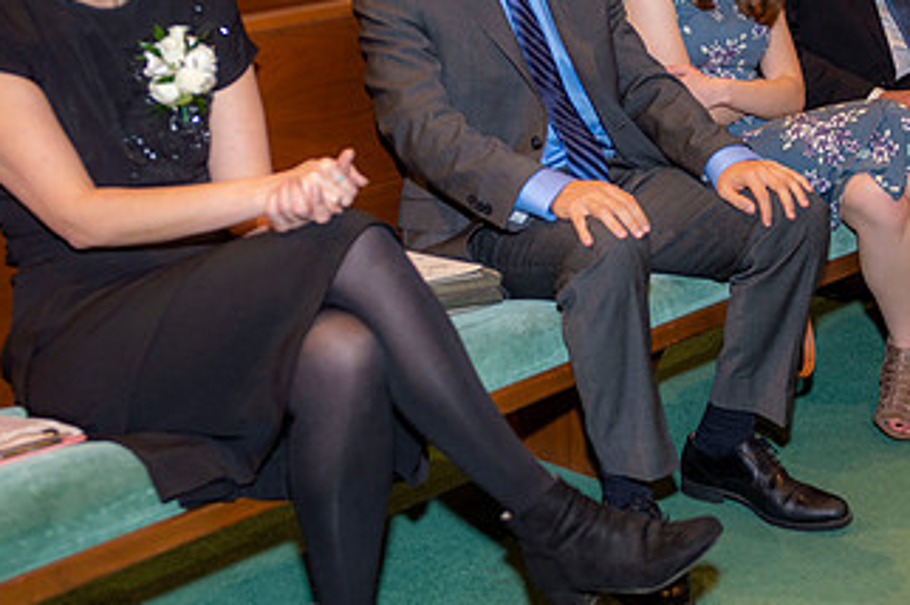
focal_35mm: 81
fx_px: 2045
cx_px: 579
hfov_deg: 25.0
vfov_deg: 16.8
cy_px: 178
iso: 800
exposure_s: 1/160
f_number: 3.2
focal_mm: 45
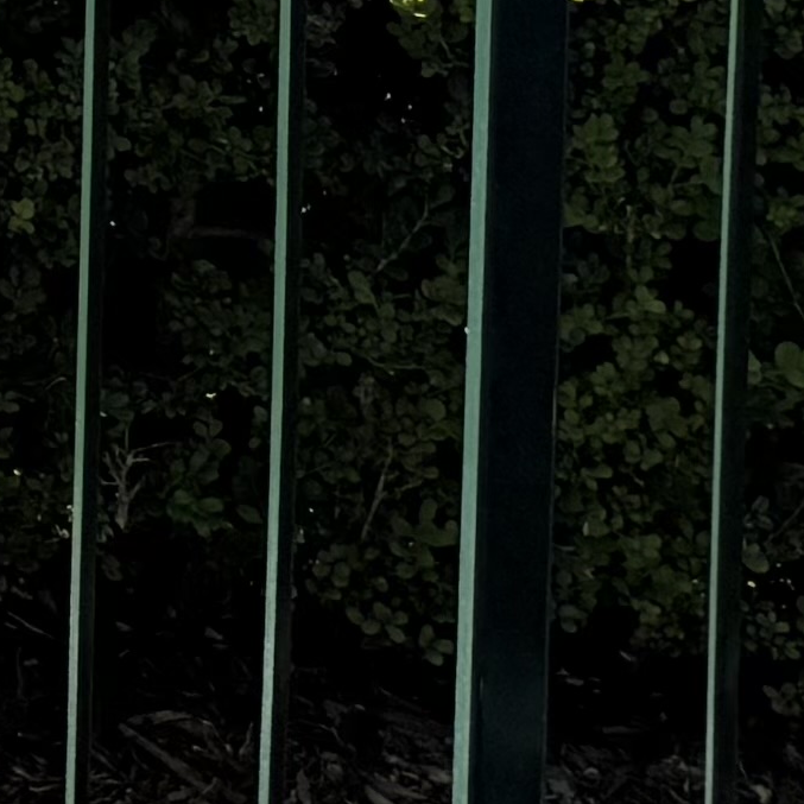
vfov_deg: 8.4
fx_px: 4704
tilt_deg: -2.8
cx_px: -2267
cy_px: -1474
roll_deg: -0.3
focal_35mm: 179
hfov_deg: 7.4
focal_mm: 6.76
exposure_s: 1/4167
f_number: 1.78
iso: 80
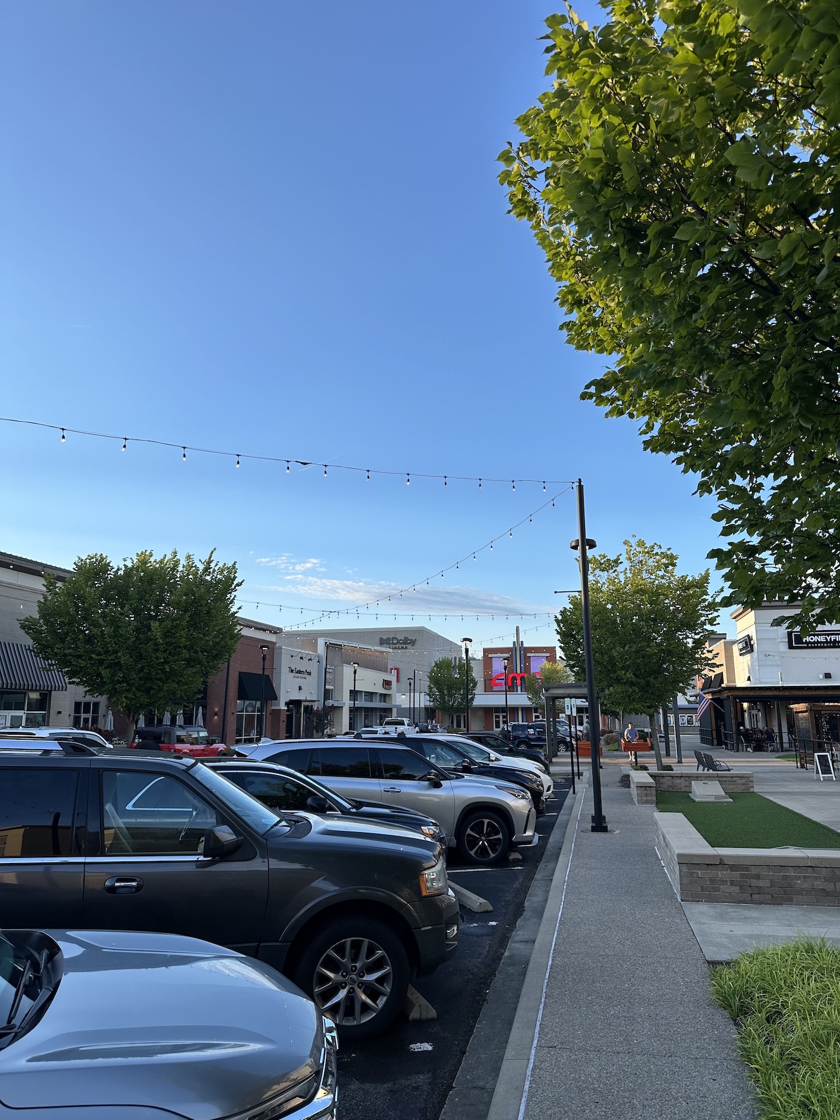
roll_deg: +0.3
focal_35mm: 24
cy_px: 560
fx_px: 777
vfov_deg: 71.6
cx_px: 420
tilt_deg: +11.2
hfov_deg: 56.8
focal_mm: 6.86
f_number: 1.78
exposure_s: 1/1304
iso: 80
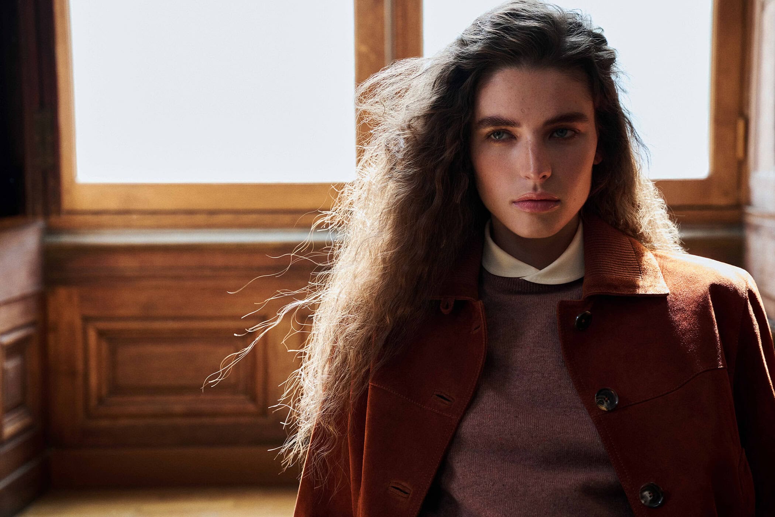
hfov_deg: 28.8
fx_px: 1507
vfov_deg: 19.5
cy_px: 258
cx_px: 388
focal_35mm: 70
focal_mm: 70
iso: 1600
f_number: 5
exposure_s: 1/200
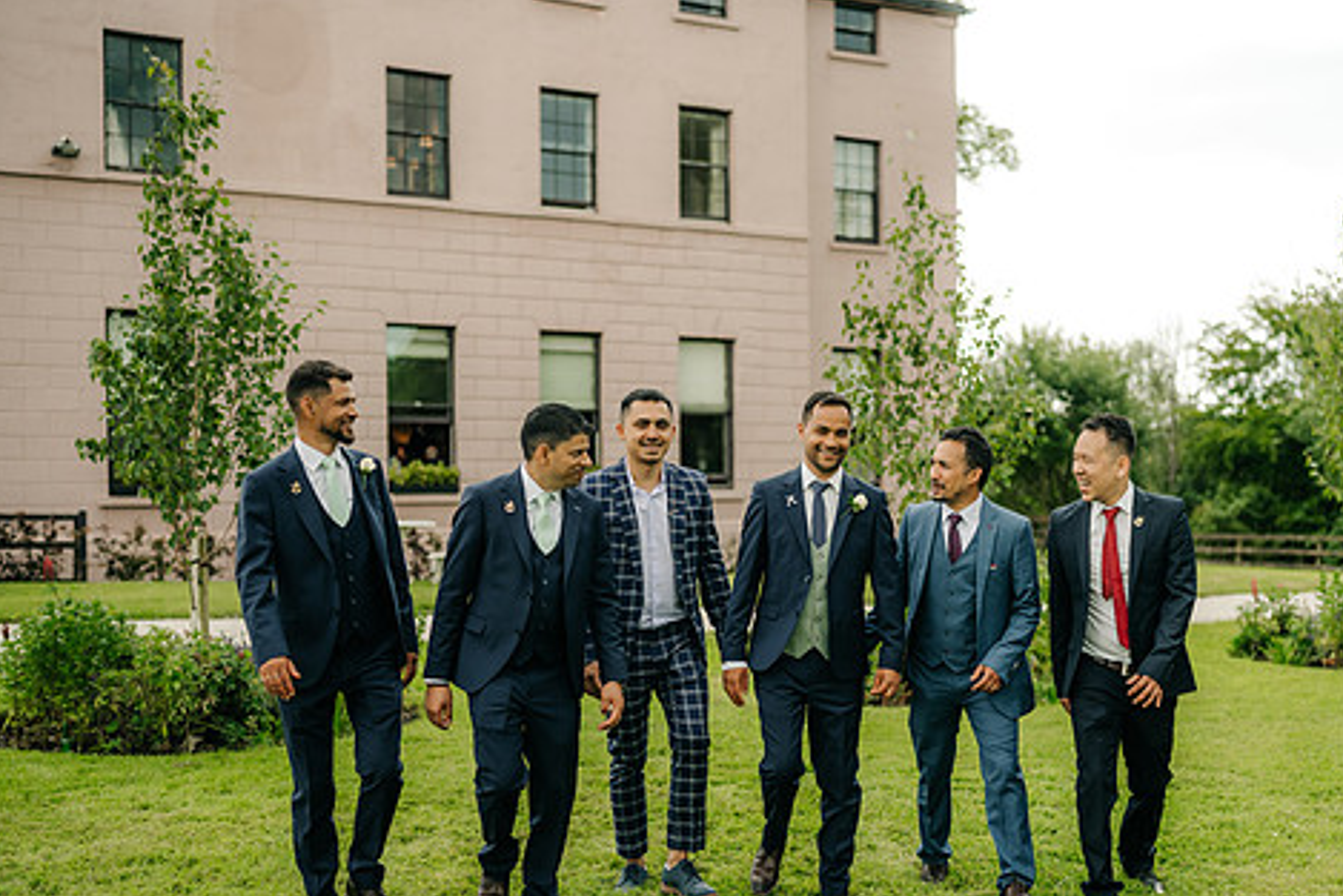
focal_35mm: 45
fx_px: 1679
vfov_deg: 29.8
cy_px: 542
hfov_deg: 43.4
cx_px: 813
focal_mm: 35
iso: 100
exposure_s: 1/500
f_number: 1.6
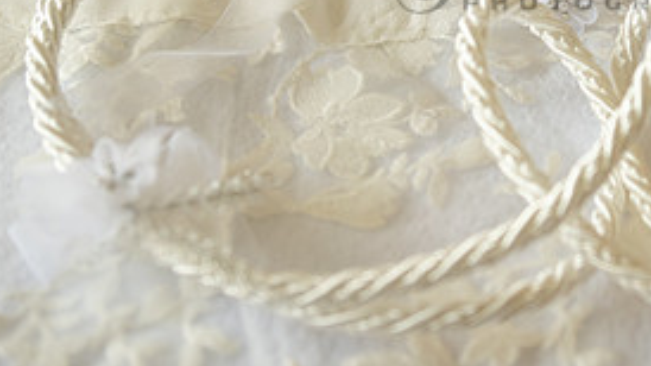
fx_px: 1605
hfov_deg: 22.4
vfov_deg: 12.8
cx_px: 582
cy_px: -30
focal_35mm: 93
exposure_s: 1/200
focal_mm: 42
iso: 400
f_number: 3.2
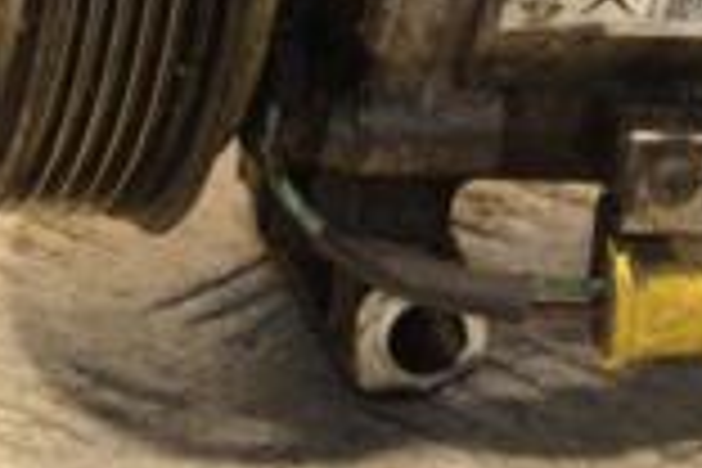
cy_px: -279
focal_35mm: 432
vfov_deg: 3.2
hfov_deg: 4.8
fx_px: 8422
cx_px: 814
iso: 800
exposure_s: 1/100
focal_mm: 75
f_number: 6.3
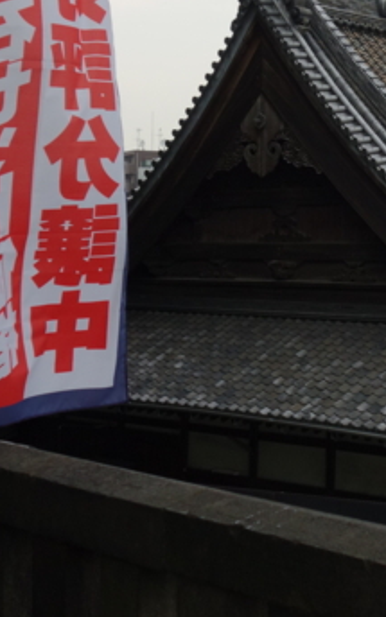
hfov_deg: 15.3
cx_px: 433
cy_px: 180
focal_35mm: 83
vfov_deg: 24.7
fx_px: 1397
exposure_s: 1/200
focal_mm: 13.09
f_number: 3.2
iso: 250
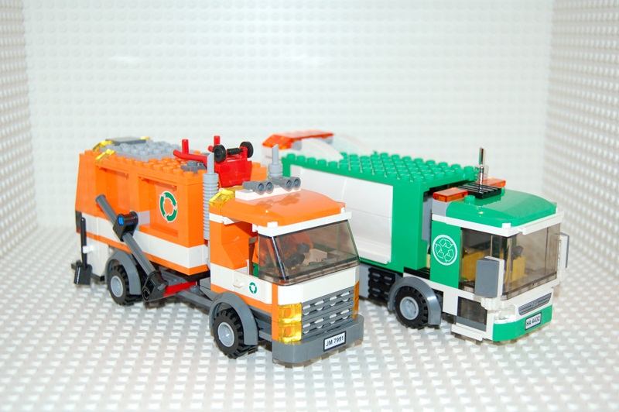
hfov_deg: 42.4
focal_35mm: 46
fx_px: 799
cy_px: 206
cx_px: 310
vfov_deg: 28.9
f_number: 4.5
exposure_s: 1/60
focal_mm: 31
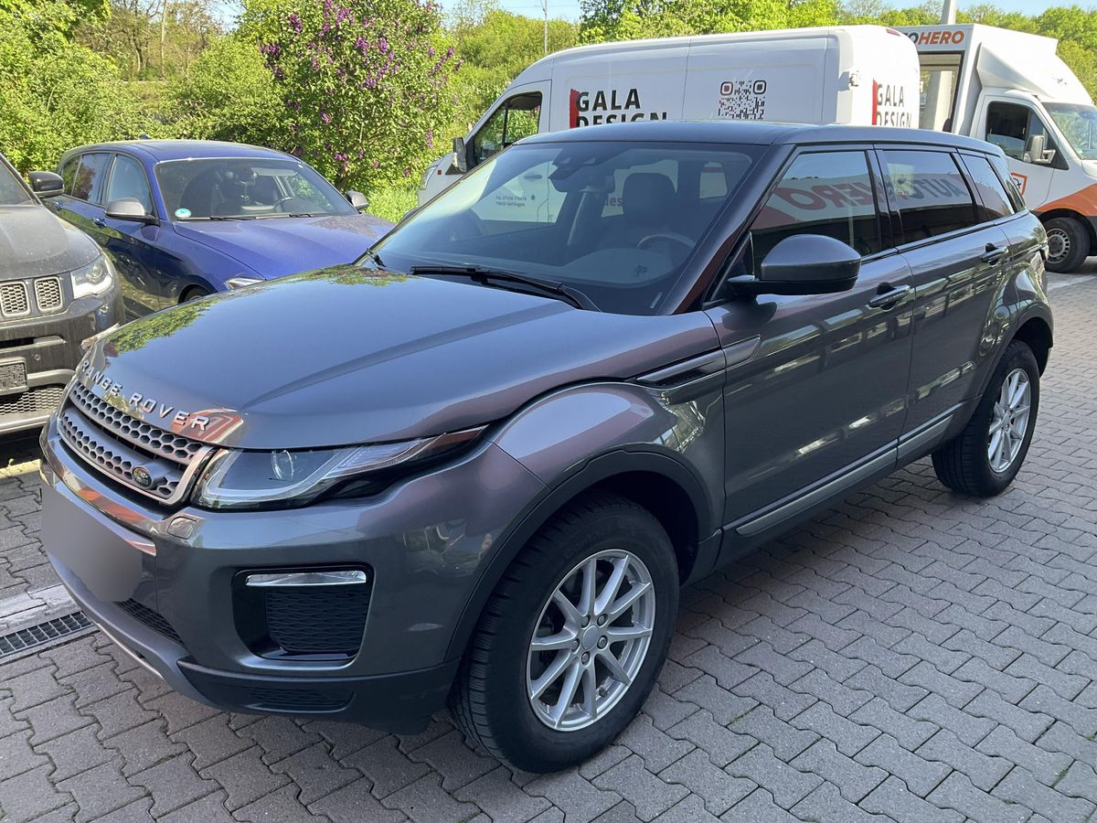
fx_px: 919
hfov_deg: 61.7
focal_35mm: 29
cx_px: 548
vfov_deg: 48.2
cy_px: 412
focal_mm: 3
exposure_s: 1/178
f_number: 1.8
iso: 20
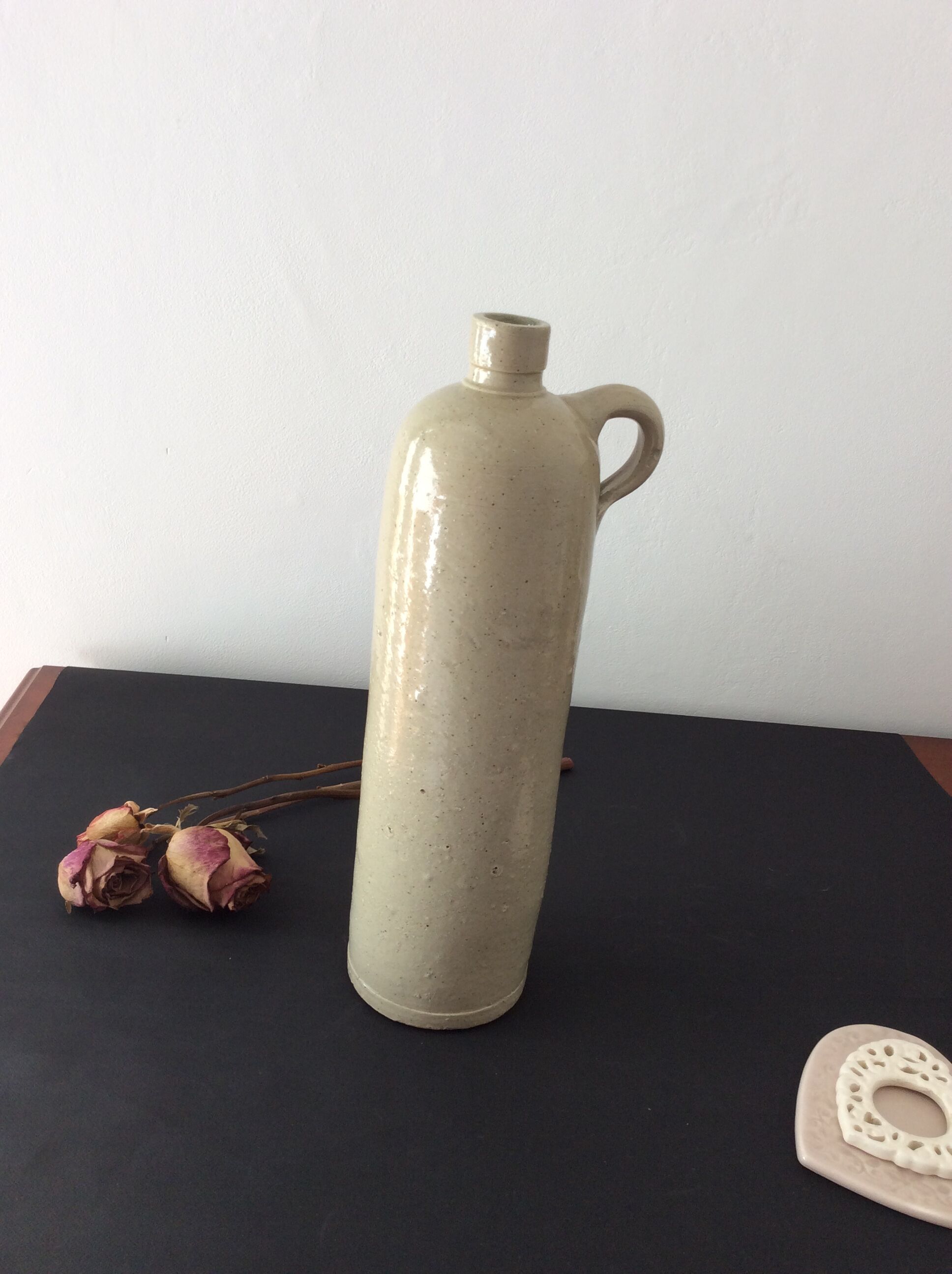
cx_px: 476
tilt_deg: -24.0
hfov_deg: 44.1
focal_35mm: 32
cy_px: 637
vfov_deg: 56.9
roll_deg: -4.7
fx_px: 1177
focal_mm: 3.3
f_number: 2.4
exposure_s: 1/110
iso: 32
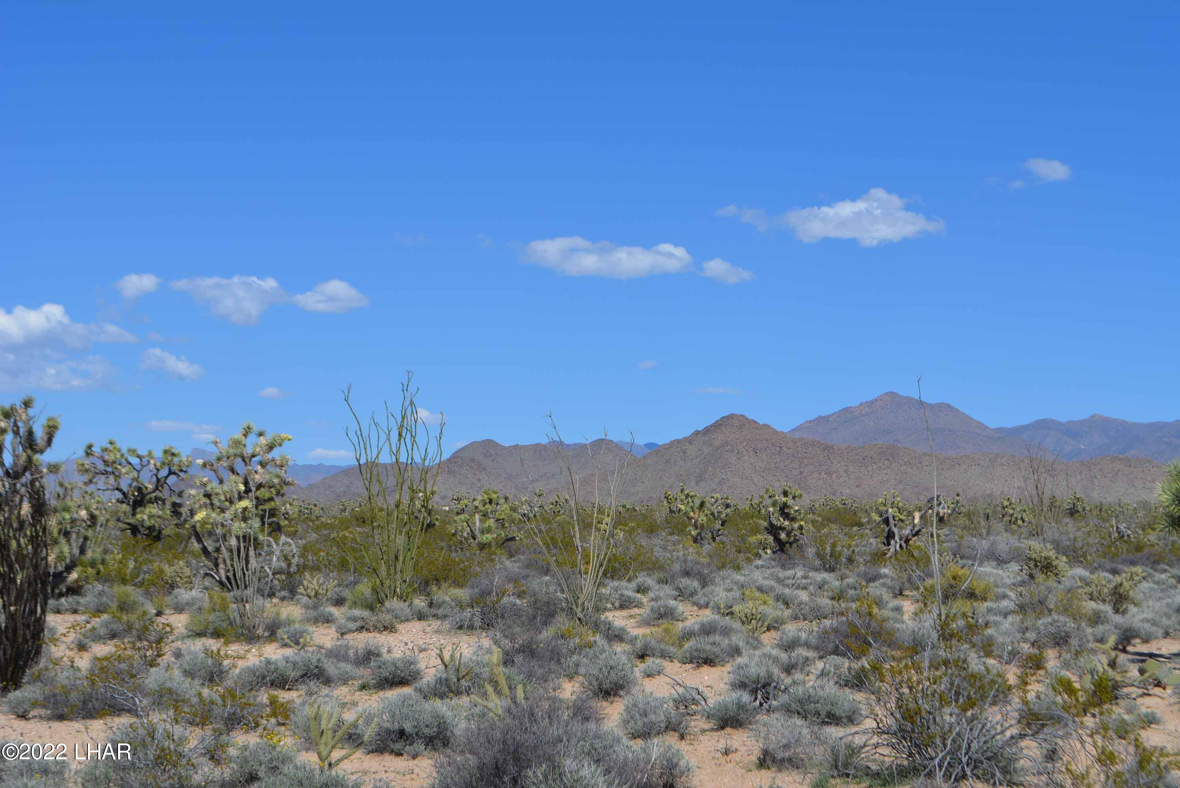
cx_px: 590
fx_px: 1968
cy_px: 394
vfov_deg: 22.7
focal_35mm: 60
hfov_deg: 33.4
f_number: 9
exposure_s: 1/320
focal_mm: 40
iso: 100
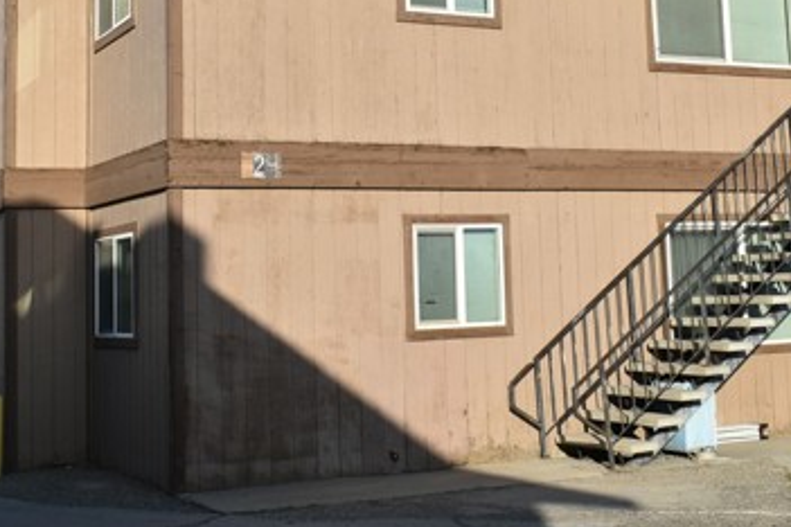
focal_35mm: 63
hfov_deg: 31.9
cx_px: 433
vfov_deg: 21.3
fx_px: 1382
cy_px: 107
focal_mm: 23
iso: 200
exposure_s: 1/400
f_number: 10
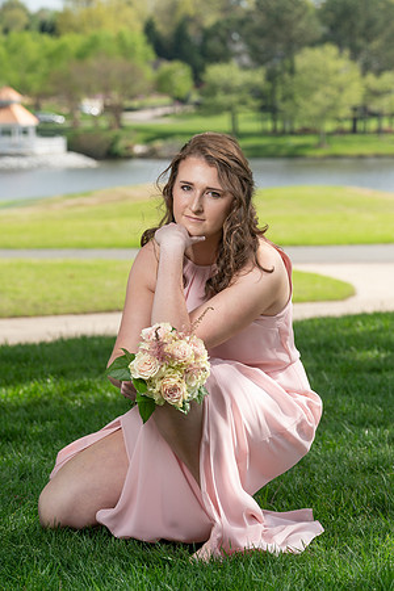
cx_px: 197
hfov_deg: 11.1
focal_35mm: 124
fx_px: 2036
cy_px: 296
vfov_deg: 16.5
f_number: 7.1
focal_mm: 124
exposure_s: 1/200
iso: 100
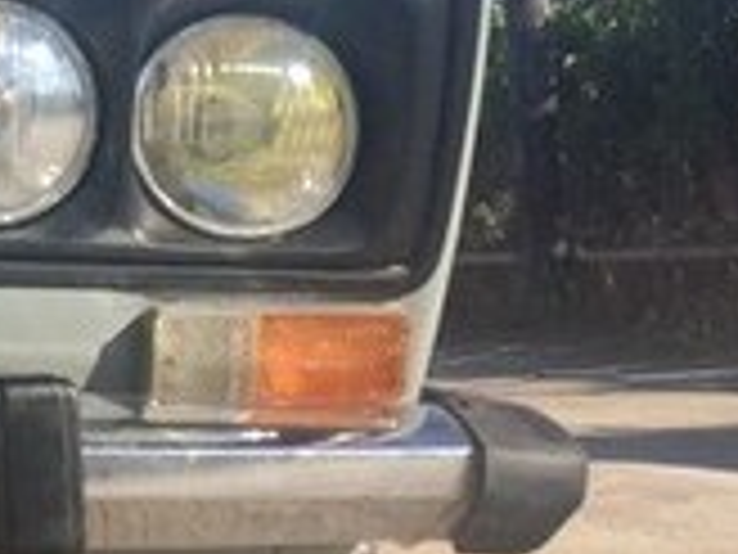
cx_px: -634
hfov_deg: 14.5
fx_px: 2494
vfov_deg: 12.6
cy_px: 173
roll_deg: +0.3
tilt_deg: +4.4
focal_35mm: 117
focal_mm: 4.15
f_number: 2.2
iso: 32
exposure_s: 1/2053
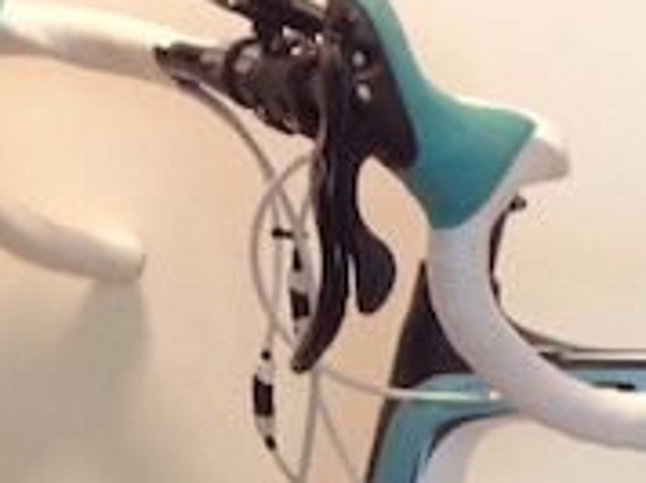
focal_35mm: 157
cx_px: 1013
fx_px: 2926
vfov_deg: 9.0
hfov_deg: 11.9
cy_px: 875
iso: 125
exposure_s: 1/15
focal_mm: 4.28
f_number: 2.4
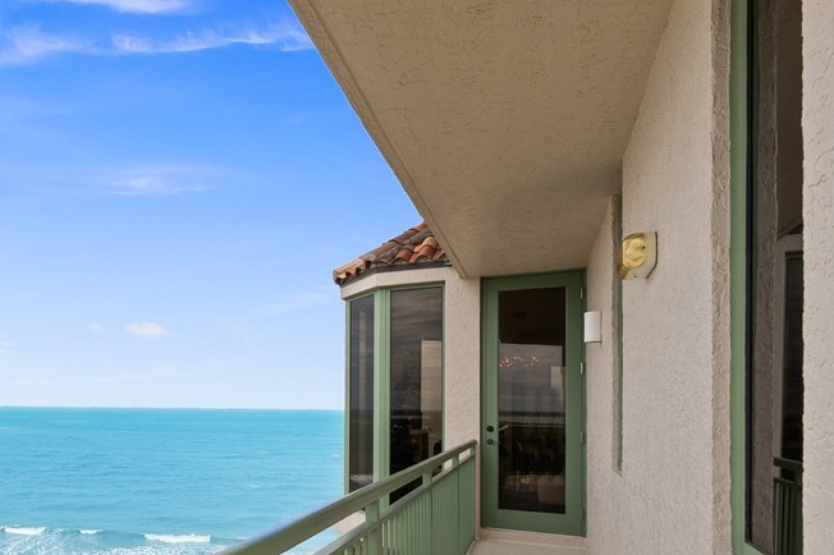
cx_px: 215
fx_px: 579
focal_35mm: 25
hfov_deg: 67.3
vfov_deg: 49.7
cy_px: 400
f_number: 9
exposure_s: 1/100
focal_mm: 10
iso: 100
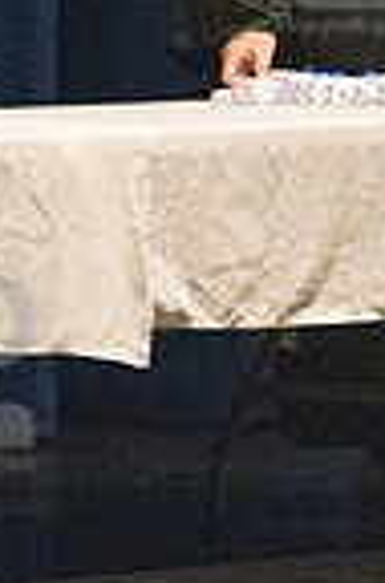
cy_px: -77
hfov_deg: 2.3
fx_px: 9468
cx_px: 383
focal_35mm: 586
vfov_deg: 3.5
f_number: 3.2
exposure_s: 1/400
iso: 10000
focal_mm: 125
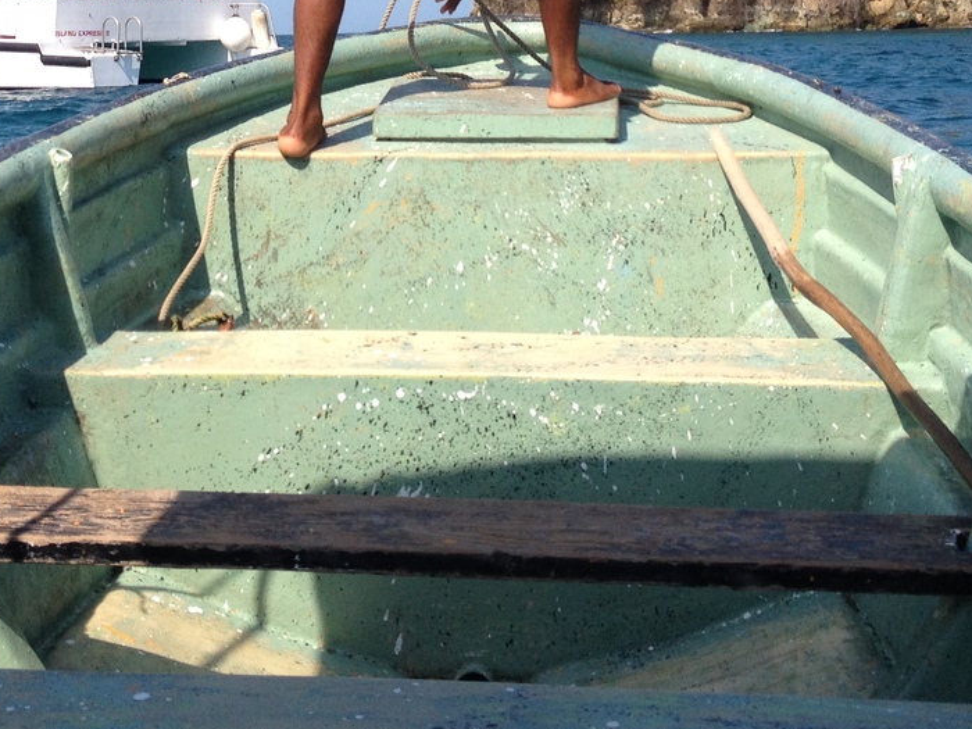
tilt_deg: +3.3
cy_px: -61
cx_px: 312
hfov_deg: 24.3
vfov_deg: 17.8
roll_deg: +0.5
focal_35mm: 80
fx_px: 2246
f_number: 2.4
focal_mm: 4.28
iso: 50
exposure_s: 1/1493
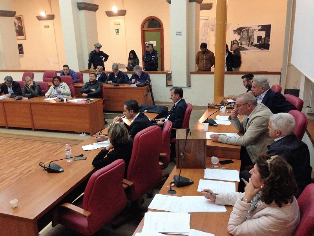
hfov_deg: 55.4
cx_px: 157
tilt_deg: -14.2
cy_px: 118
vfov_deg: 42.9
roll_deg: +2.4
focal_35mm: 33
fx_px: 299
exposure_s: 1/20
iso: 400
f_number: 2.4
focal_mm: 4.12
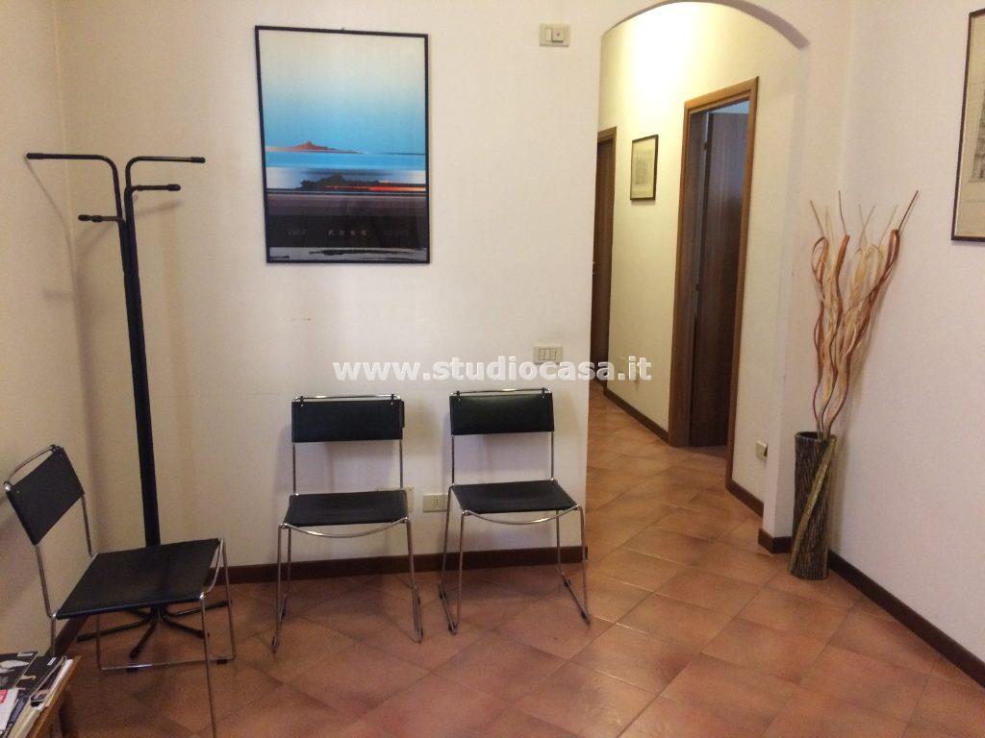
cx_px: 492
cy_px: 369
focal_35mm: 29
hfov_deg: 61.7
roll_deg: -0.8
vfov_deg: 48.2
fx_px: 825
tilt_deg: -11.4
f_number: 2.2
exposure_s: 1/25
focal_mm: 4.15
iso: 250
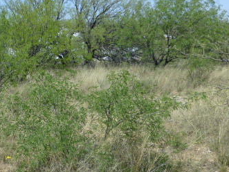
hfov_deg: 31.2
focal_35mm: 58
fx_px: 384
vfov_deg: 25.2
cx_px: 10
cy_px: 103
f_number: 4
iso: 100
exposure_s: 1/800
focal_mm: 5.4
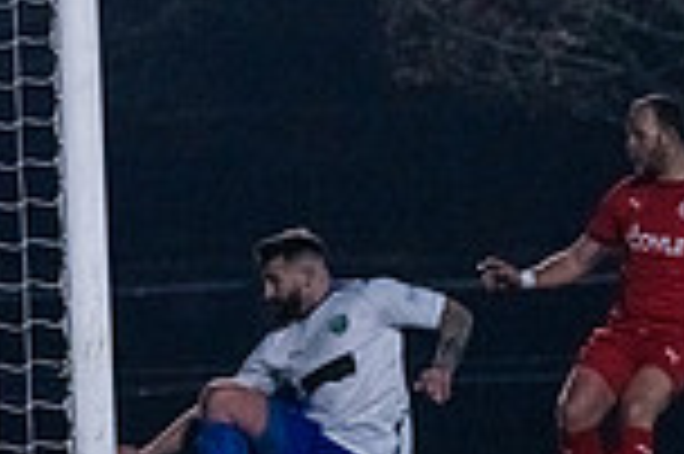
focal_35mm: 516
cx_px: 436
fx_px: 9793
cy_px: 29
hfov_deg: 4.0
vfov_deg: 2.7
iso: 5000
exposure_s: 1/800
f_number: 5
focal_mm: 135
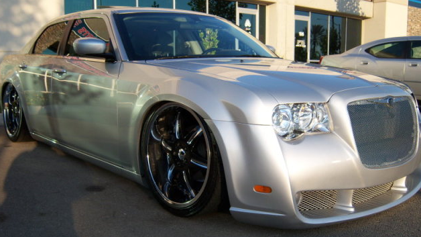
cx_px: 207
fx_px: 446
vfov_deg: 29.6
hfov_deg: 50.5
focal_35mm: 40
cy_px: 139
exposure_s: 1/500
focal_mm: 7.5
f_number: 2.8
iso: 80
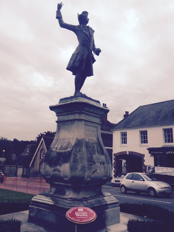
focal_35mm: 33
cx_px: 87
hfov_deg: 42.9
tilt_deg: +11.7
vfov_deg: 55.4
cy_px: 116
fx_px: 221
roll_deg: -2.7
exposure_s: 1/448
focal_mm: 4.12
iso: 50
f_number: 2.4
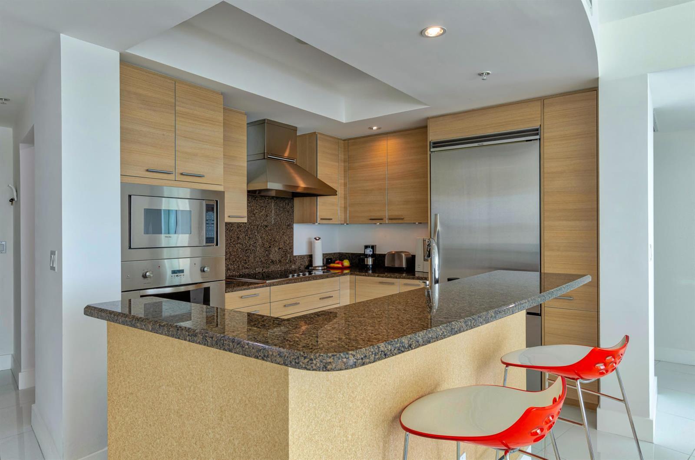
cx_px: 348
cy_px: 230
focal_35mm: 21
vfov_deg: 59.2
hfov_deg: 81.3
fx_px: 404
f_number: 10
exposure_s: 1/80
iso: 100
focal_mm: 14
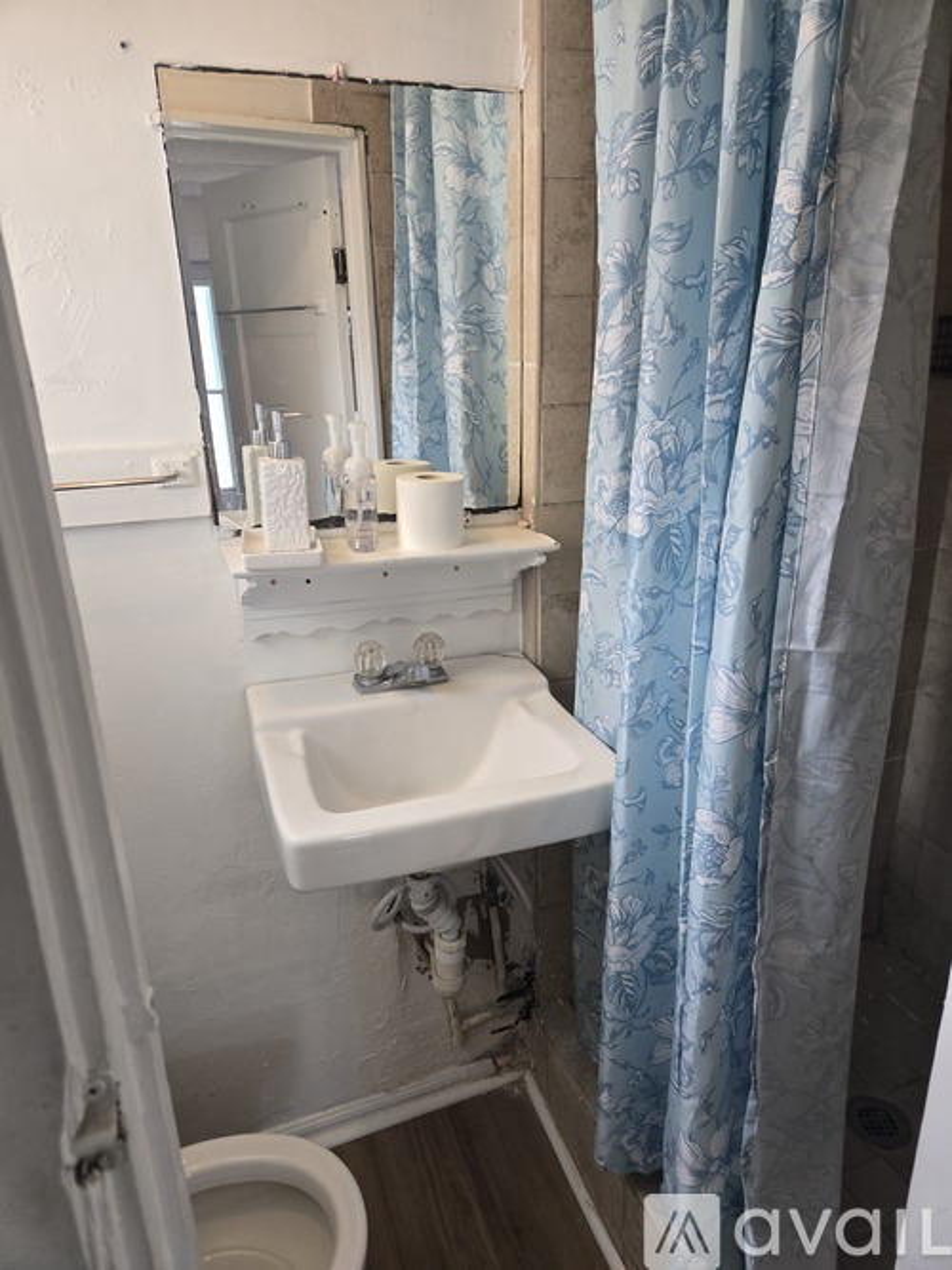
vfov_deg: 73.9
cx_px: 476
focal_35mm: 23
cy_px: 635
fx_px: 844
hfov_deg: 58.9
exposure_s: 1/120
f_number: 1.8
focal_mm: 5.4
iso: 100
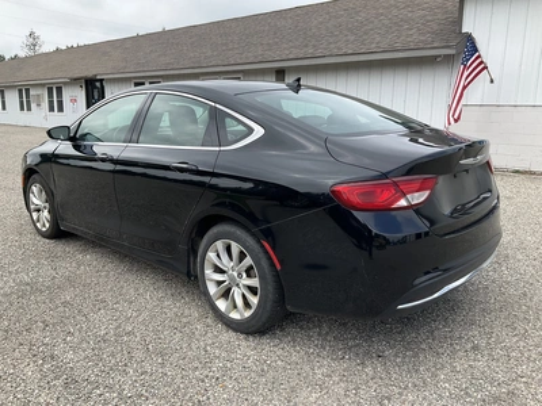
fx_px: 454
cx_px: 271
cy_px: 203
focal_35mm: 29
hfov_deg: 61.7
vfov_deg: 48.2
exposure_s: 1/842
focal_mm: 3
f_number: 1.8
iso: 25
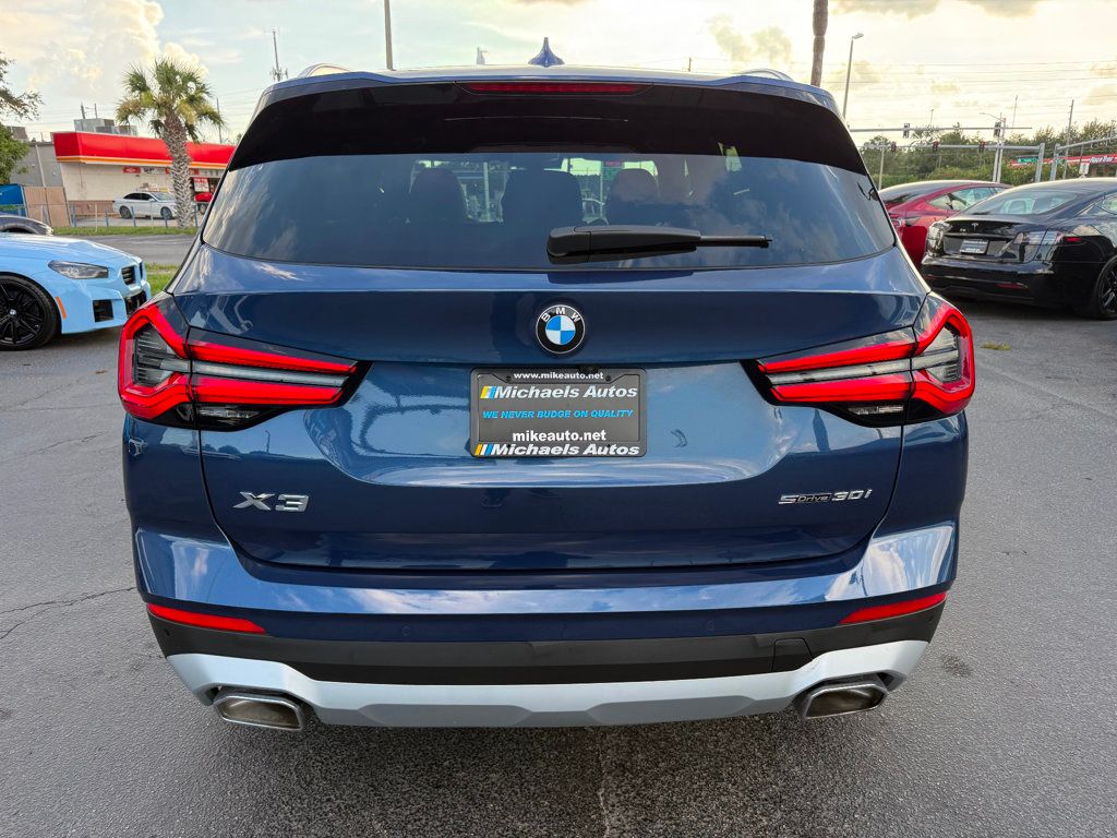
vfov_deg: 56.8
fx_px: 774
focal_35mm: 24
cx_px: 558
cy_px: 419
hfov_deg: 71.6
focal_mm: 6.76
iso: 100
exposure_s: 1/414
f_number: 1.78
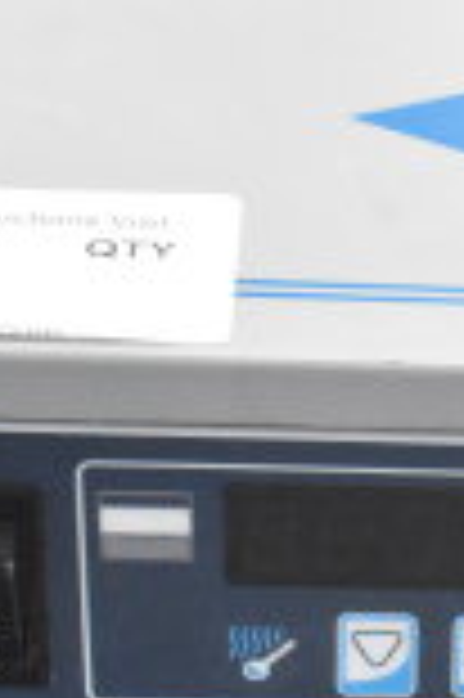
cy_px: 552
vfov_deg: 12.0
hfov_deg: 7.5
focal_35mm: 171
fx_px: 3312
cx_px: 1099
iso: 6400
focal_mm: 29
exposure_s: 1/200
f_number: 7.1
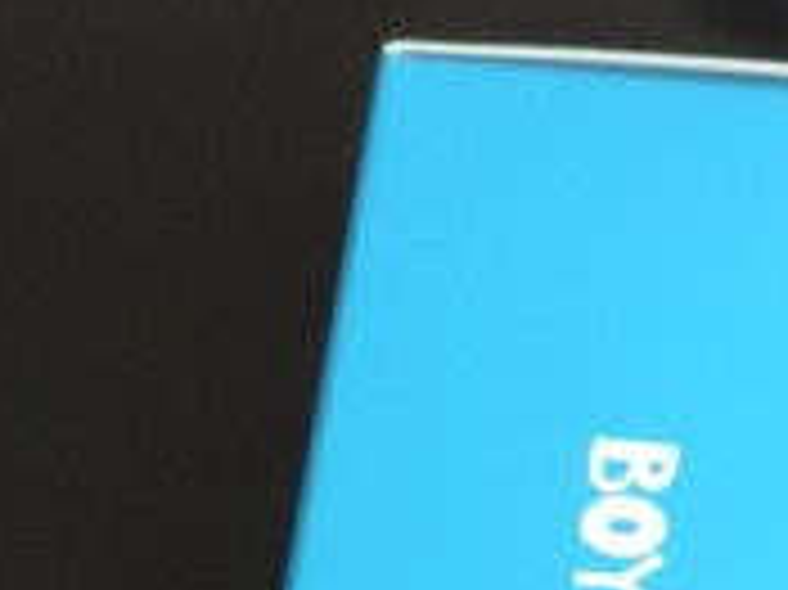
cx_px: 806
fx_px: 4777
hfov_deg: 9.4
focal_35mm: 210
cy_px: 930
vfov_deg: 6.9
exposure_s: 1/30
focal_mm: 7
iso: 1000
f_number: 2.4
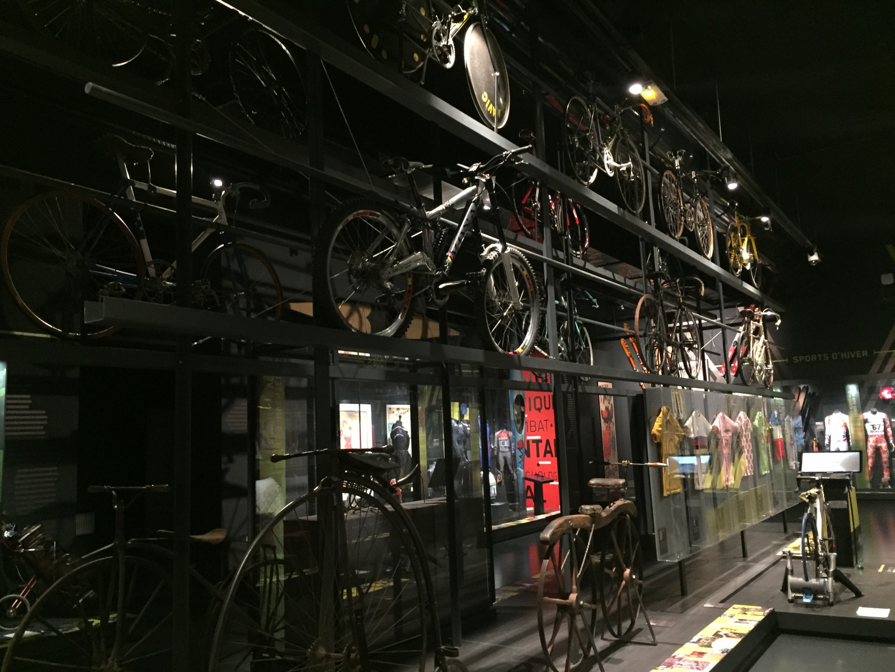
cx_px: 448
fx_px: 750
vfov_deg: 48.2
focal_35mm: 29
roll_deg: +2.2
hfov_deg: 61.7
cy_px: 336
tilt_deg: +8.7
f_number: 2.2
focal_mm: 4.15
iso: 250
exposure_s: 1/17
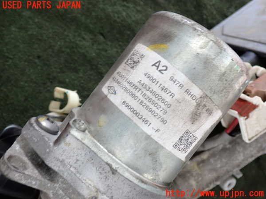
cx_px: 133
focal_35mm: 30
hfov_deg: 60.0
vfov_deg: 46.8
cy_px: 100
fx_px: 231
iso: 200
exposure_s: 1/30
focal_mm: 5.4
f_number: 2.3
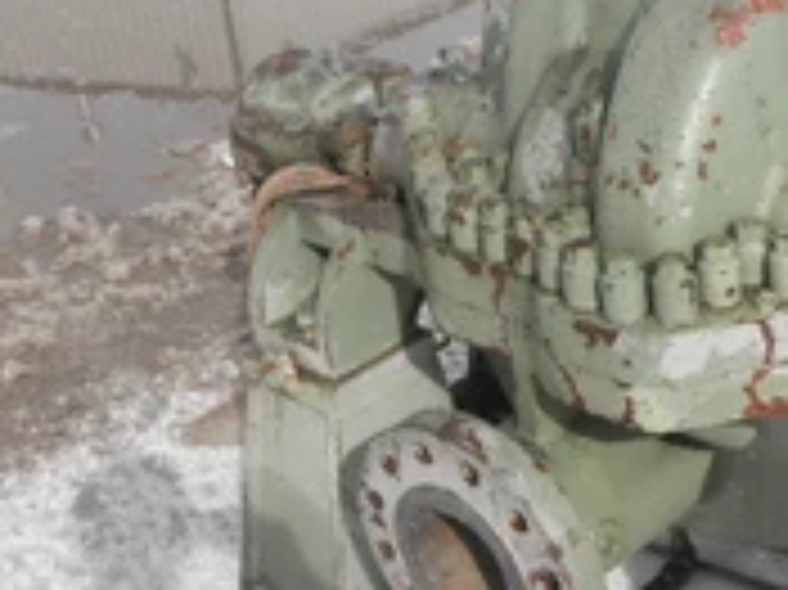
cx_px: 842
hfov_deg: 27.9
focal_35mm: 64
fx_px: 1456
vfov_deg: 22.7
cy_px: 437
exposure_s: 1/160
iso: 64
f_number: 8.5
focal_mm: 5
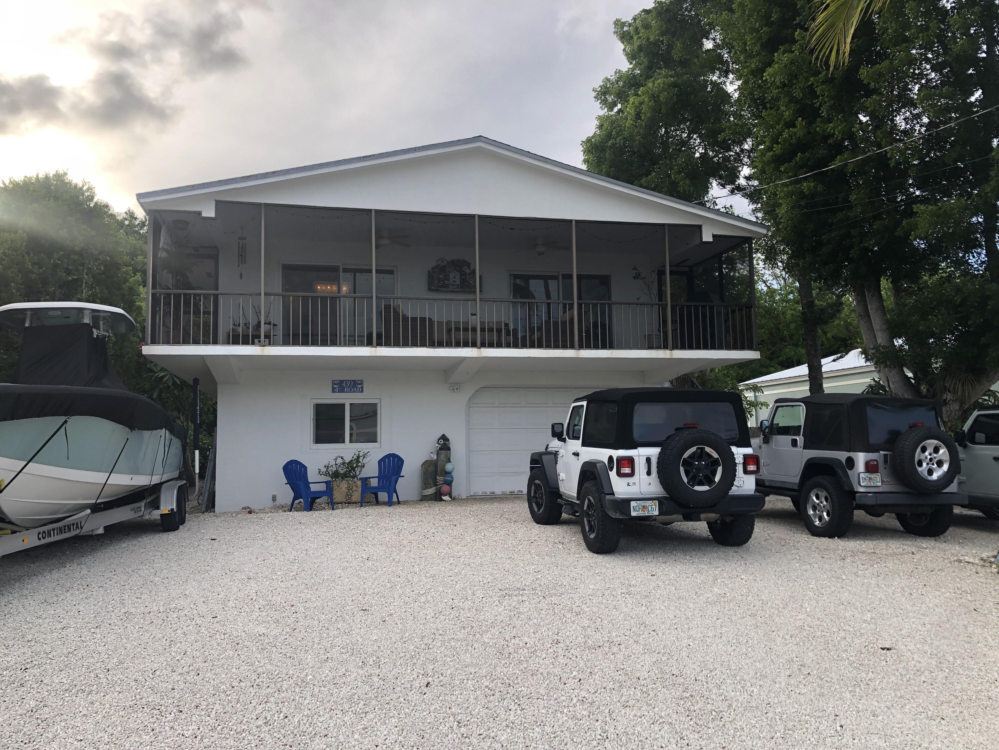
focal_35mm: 28
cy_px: 375
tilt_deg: +5.4
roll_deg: +0.3
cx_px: 500
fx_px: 808
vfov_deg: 49.7
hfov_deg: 63.4
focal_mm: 3.99
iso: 20
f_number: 1.8
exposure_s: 1/298
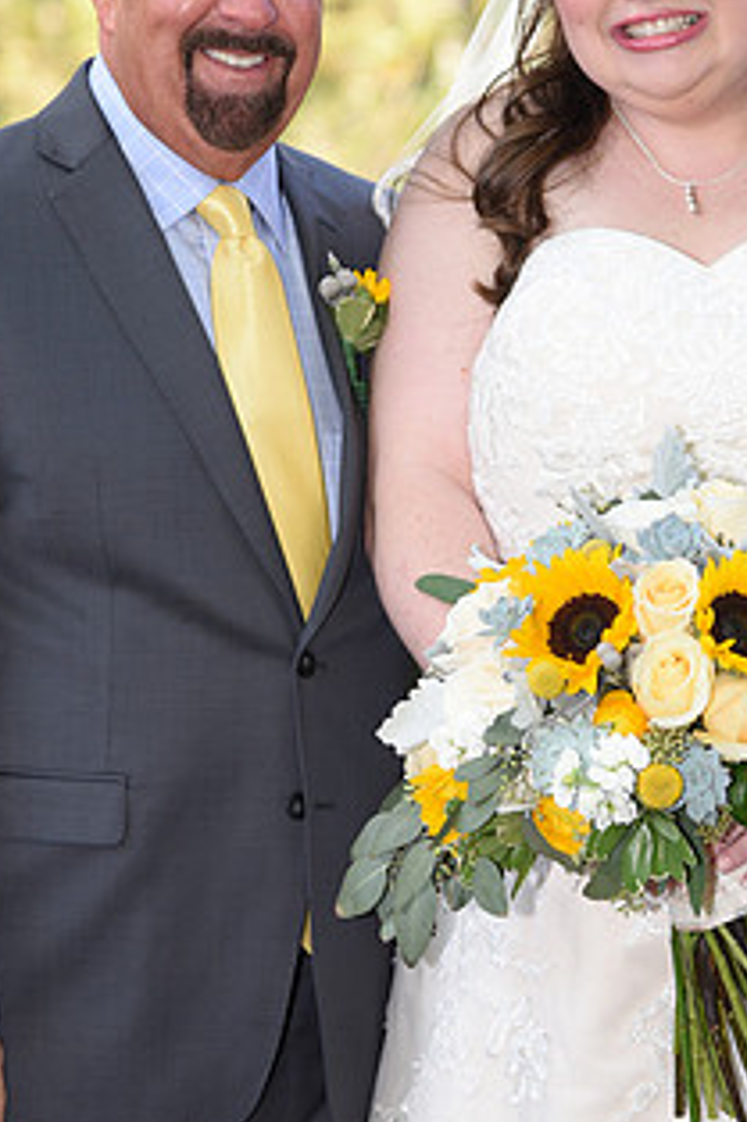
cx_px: 438
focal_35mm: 194
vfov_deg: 10.6
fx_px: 6044
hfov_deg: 7.1
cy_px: 547
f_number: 4.5
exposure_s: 1/200
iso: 500
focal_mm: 105
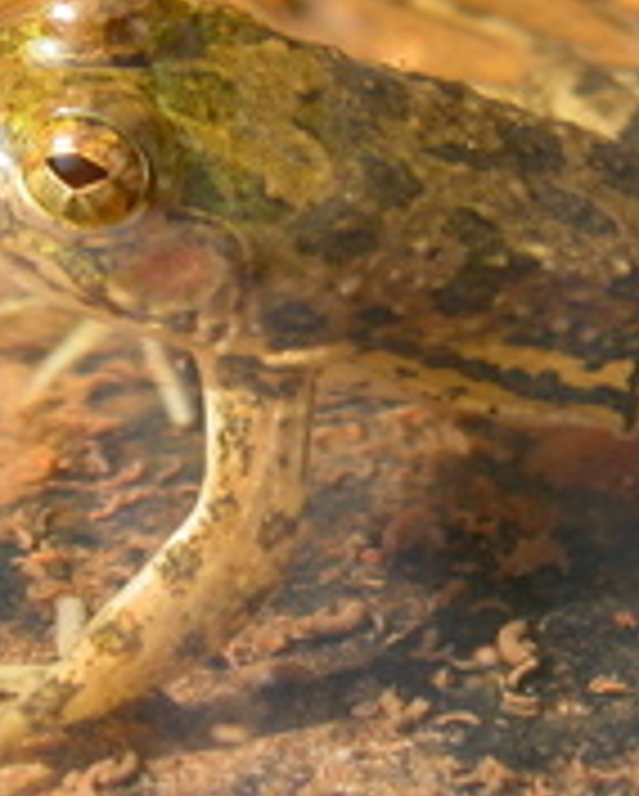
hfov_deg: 9.7
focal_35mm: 160
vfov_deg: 12.0
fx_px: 3776
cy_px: 304
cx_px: 324
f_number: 4.4
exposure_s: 1/184
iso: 100
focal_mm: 14.7
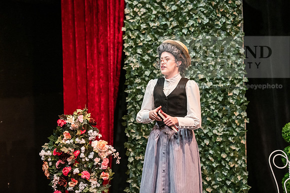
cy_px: 96
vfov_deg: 13.4
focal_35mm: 102
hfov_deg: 20.0
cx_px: 145
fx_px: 822
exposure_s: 1/200
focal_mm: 102
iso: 3200
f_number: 3.2
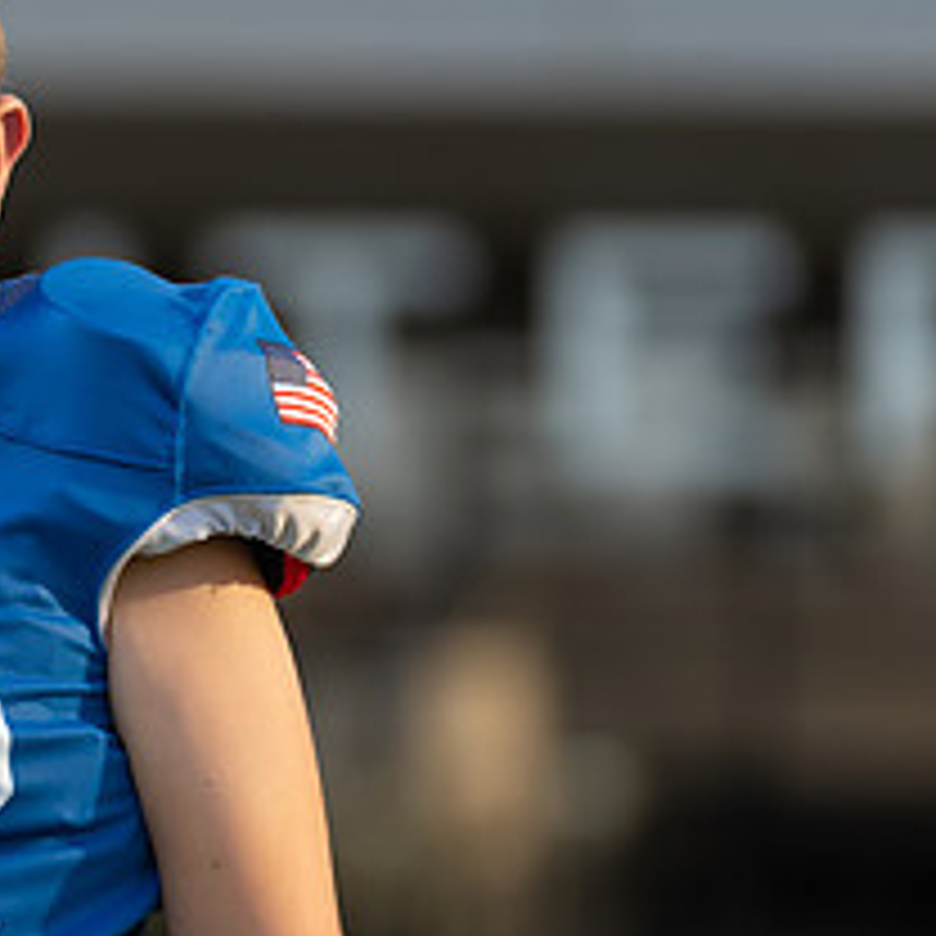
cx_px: -65
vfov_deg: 3.9
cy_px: 530
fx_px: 13736
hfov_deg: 3.9
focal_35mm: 449
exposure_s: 1/640
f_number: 2.8
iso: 100
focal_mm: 158
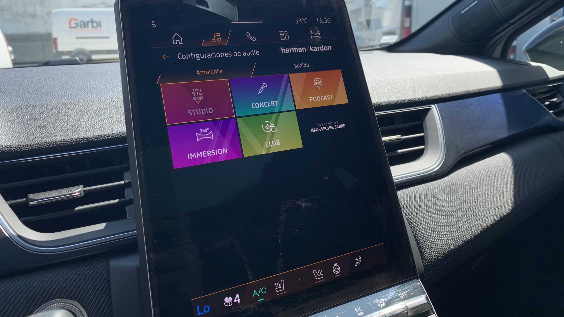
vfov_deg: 39.9
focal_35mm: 29
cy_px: 117
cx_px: 277
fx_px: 434
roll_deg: +0.5
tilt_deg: -10.8
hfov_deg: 66.1
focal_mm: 4.25
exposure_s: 1/490
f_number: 1.8
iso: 25
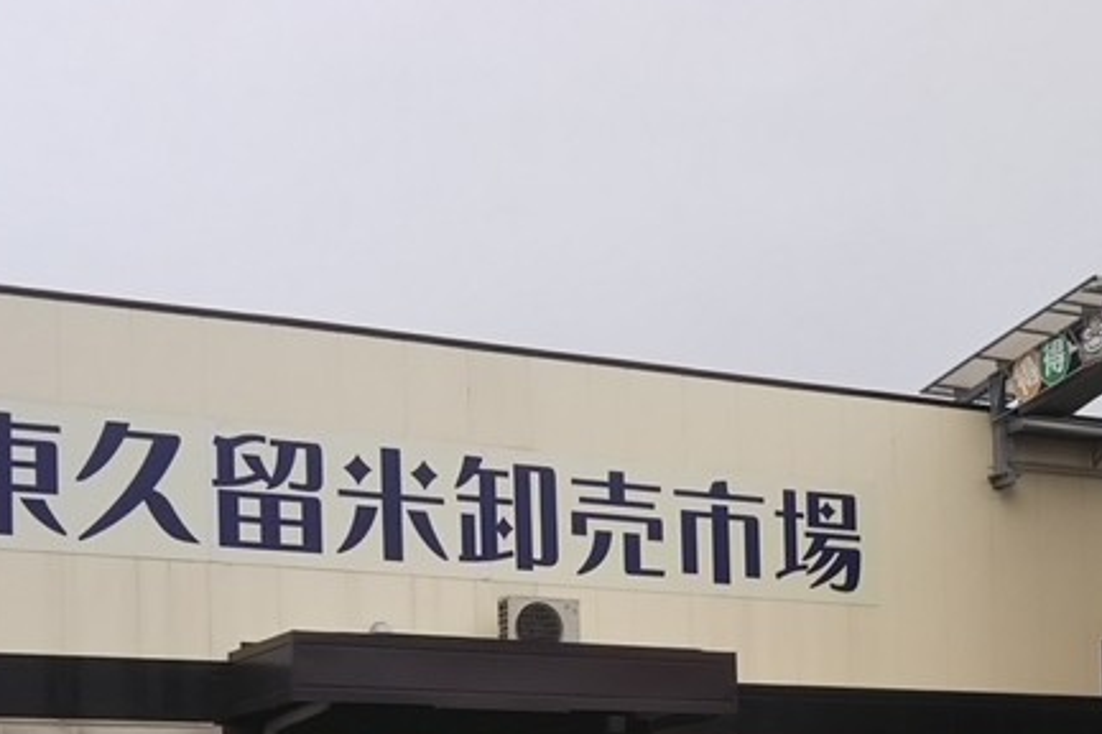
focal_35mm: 74
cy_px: 877
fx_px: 2265
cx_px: 783
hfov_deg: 27.1
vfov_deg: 17.6
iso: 20
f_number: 2.2
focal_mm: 4
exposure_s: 1/186
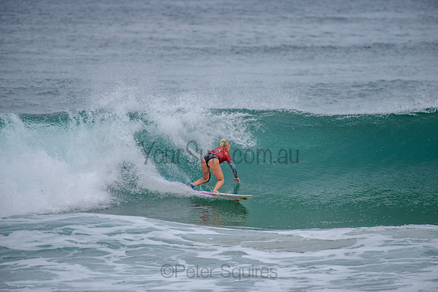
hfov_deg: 4.1
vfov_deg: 2.8
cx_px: 219
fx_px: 6084
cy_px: 146
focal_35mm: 500
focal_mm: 500
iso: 280
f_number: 5.6
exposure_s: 1/2000
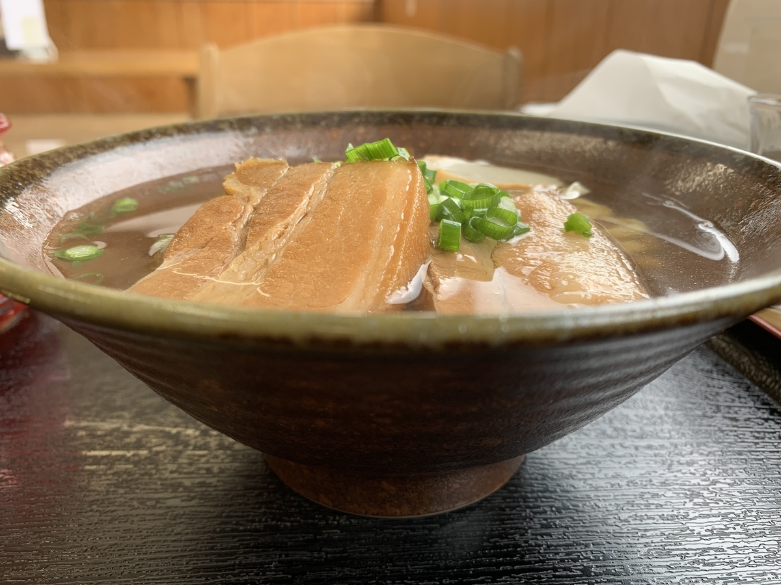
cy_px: 292
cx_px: 390
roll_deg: +0.0
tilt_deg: -22.8
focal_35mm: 26
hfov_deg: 67.3
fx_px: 587
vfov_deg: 53.1
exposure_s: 1/121
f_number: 1.8
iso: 32
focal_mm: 4.25
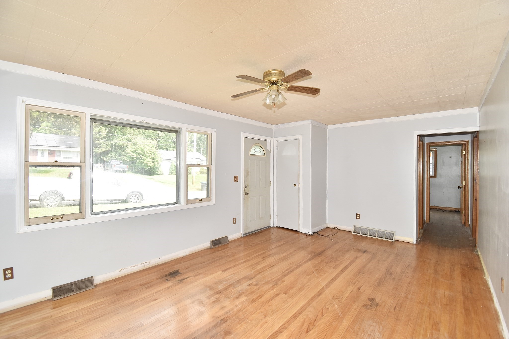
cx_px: 254
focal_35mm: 15
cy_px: 170
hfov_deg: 100.4
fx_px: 212
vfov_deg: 77.3
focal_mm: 10
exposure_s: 1/125
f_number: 5.6
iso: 280
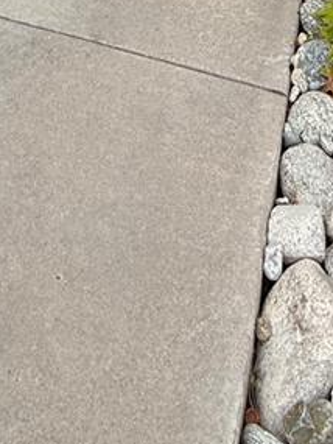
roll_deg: -3.4
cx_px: 138
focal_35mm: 59
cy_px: -380
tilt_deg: -3.3
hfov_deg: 24.8
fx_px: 756
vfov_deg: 20.8
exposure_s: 1/751
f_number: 2.2
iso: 50
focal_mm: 2.22
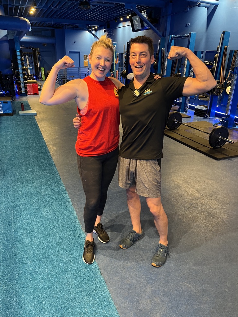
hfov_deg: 53.1
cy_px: 158
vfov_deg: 67.3
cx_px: 119
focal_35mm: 26
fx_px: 238
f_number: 1.5
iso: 320
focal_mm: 5.7
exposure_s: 1/59
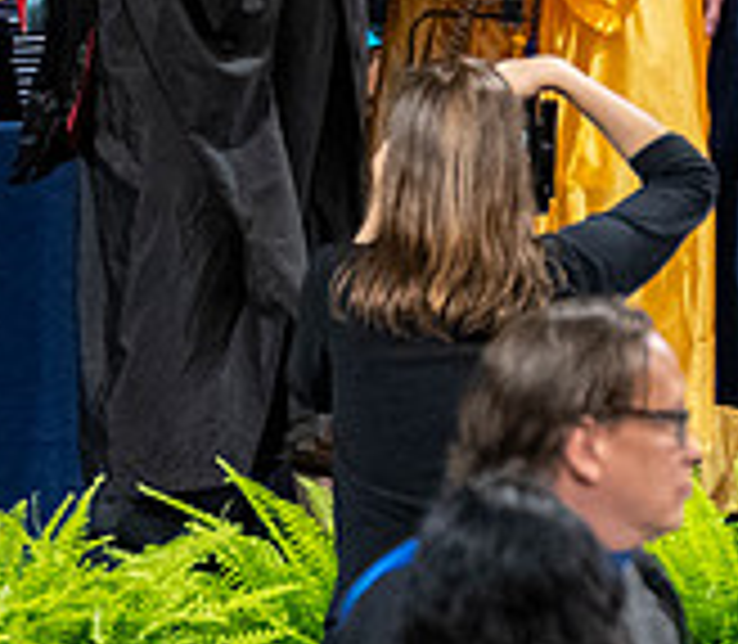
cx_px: -95
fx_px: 28490
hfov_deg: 1.5
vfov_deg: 1.3
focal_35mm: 1259
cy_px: -69
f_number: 4
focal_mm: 190
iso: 2000
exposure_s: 1/200
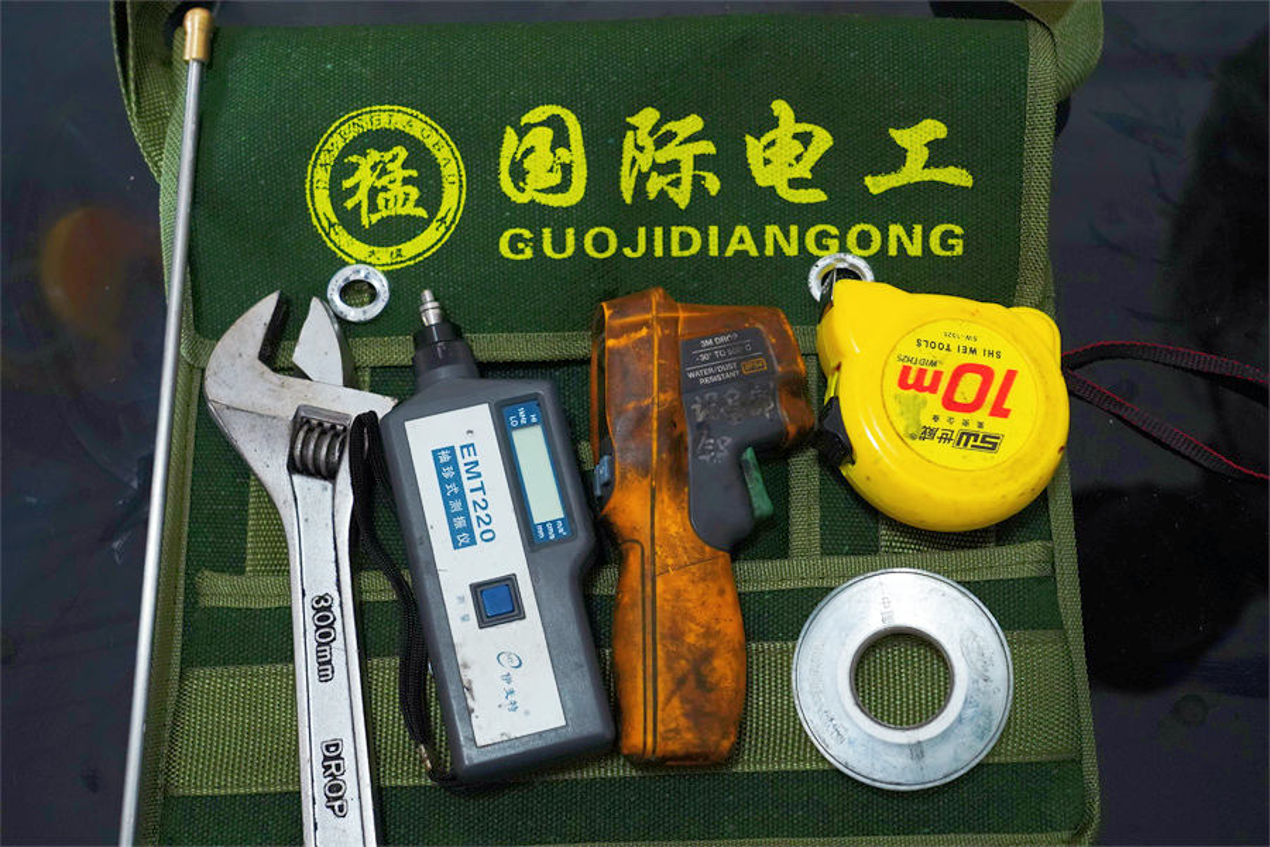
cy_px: 424
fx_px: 1623
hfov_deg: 42.7
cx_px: 635
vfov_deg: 29.2
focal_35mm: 46
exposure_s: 1/125
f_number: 6.3
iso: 4000
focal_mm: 46
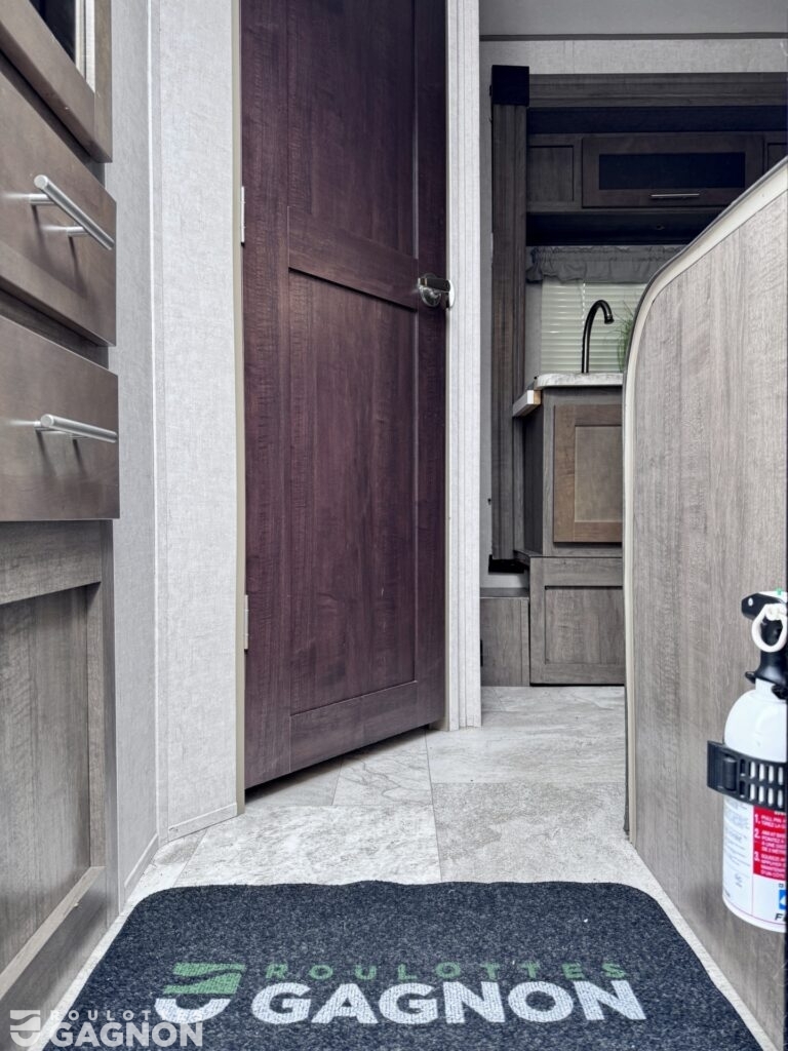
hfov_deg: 56.8
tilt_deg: +0.0
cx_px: 394
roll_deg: -1.0
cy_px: 526
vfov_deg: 71.6
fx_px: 728
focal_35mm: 24
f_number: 1.78
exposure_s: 1/121
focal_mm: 6.76
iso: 125
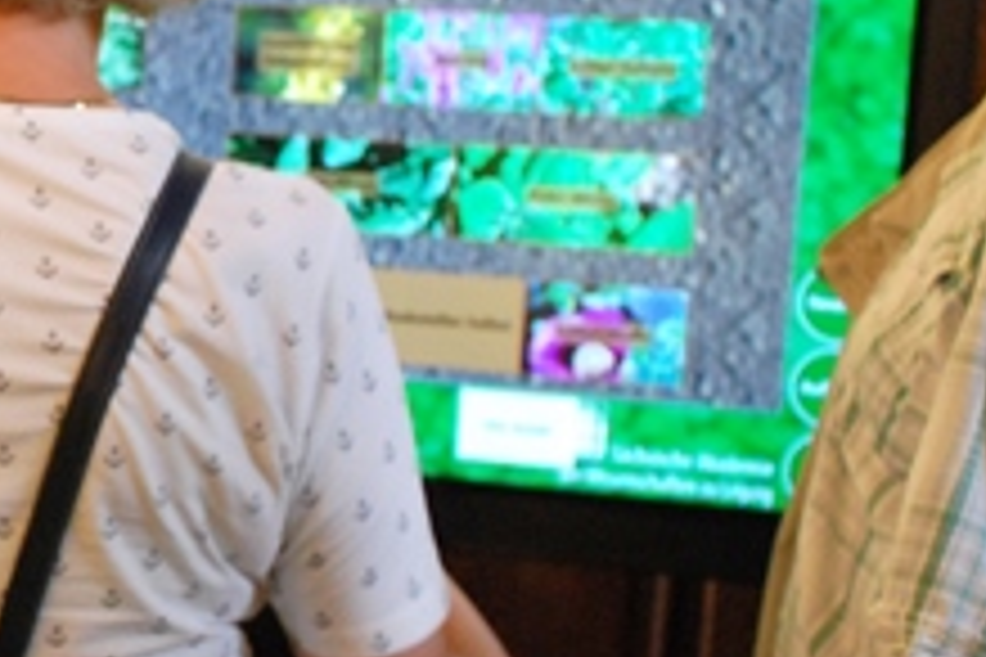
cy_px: 328
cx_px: -225
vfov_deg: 12.0
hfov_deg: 17.1
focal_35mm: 114
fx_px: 3122
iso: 1000
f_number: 4
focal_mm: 26
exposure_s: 1/30
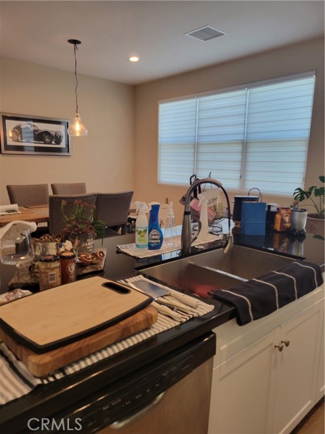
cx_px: 162
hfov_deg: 53.1
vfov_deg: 67.3
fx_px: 325
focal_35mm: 26
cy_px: 217
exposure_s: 1/120
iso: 200
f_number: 1.8
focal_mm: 5.4
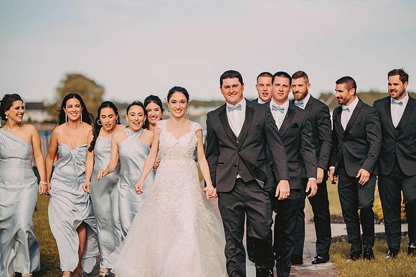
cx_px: 225
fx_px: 1561
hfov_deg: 15.2
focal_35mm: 135
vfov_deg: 10.2
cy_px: 127
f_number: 2.8
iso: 500
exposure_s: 1/4000
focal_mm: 125
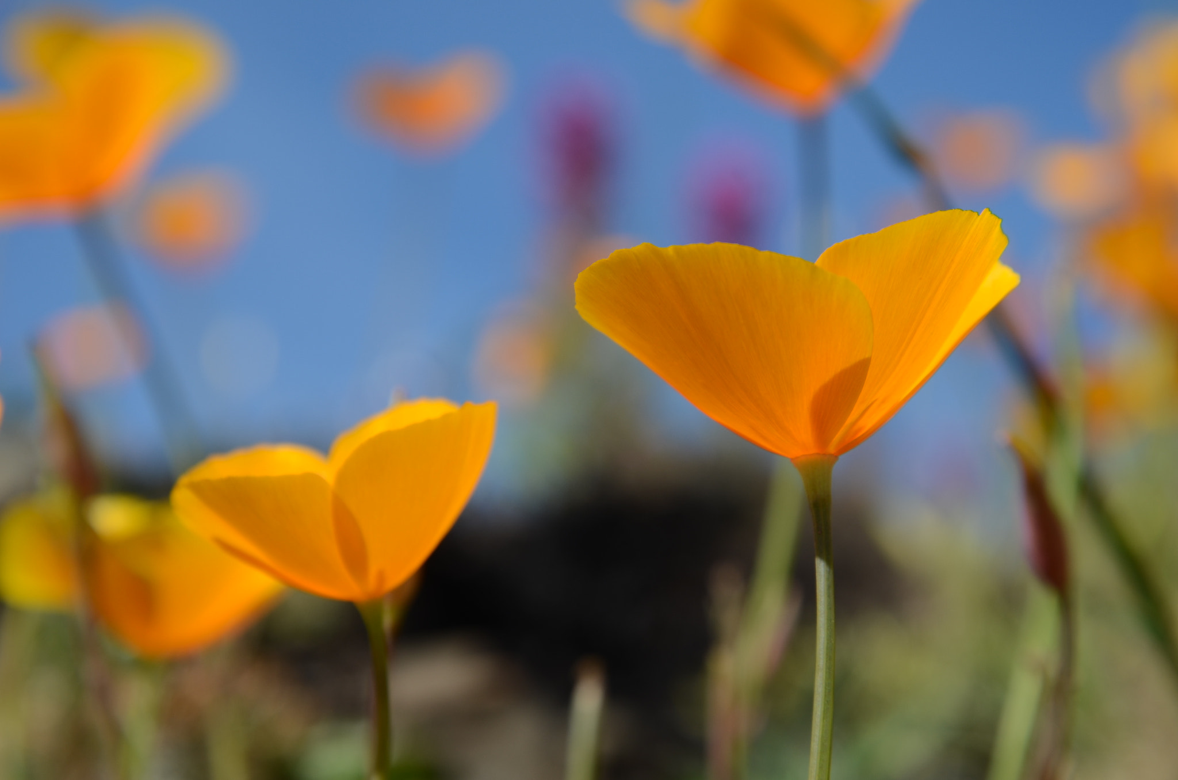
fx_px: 4163
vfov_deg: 10.7
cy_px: 390
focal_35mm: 128
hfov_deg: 16.1
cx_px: 589
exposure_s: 1/320
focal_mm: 85
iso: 100
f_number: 8
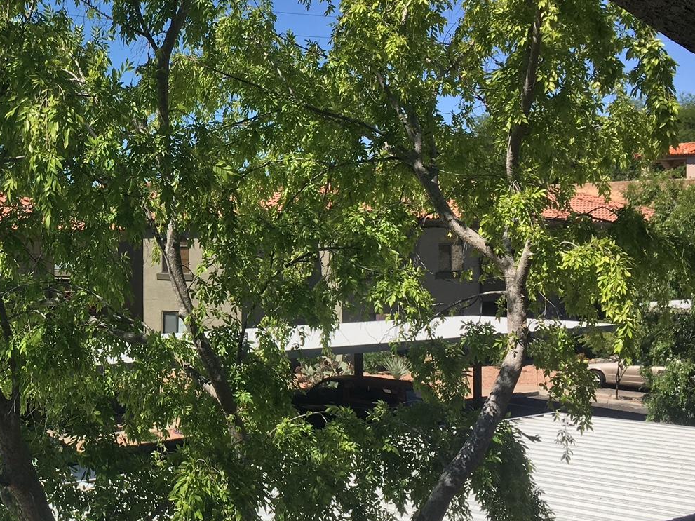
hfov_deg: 30.9
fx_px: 1184
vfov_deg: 24.8
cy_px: 249
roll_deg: -0.7
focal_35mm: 59
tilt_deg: -0.4
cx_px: 40
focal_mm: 4.15
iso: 25
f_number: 2.2
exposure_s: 1/1425
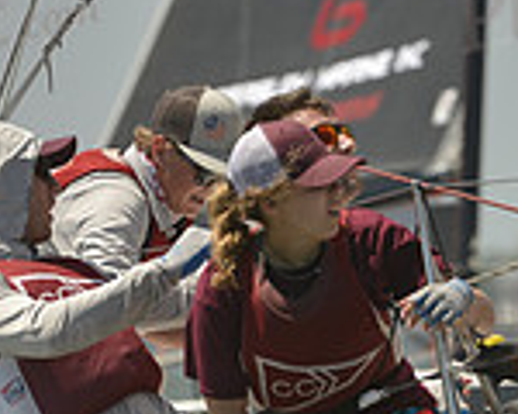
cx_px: 280
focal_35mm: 1235
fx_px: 18934
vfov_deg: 1.3
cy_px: 509
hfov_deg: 1.6
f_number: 8
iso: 280
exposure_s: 1/1250
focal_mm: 340
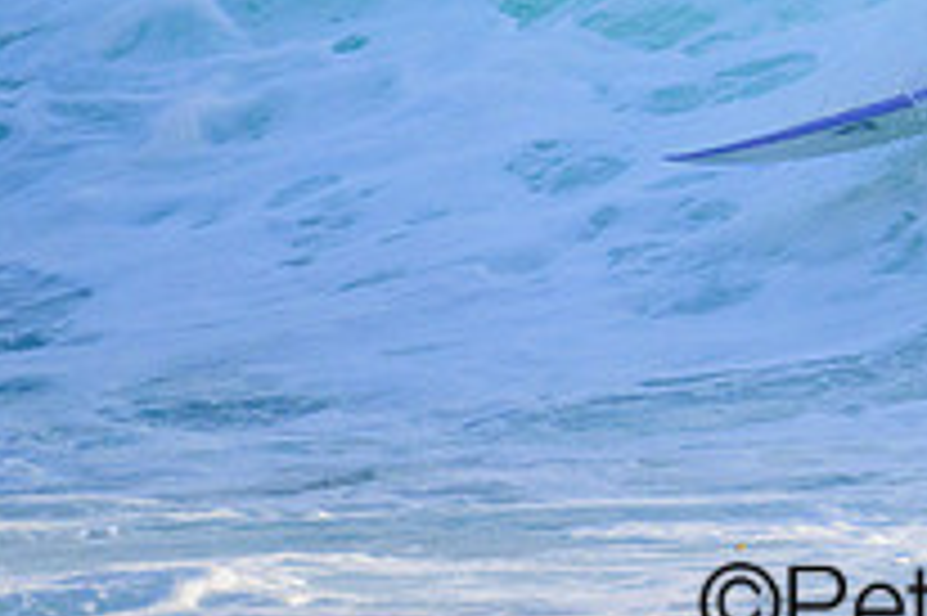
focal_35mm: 2257
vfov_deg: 0.6
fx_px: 58070
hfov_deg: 0.9
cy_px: -142
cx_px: 1048
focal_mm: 800
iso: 1600
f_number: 13
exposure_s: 1/2000
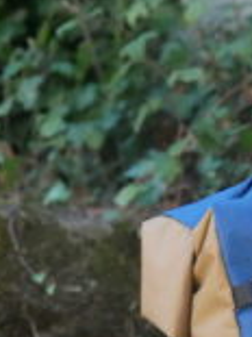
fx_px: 1487
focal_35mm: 153
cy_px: 553
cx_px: 368
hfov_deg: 9.4
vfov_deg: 12.1
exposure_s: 1/3200
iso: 3200
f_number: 2.8
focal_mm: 20
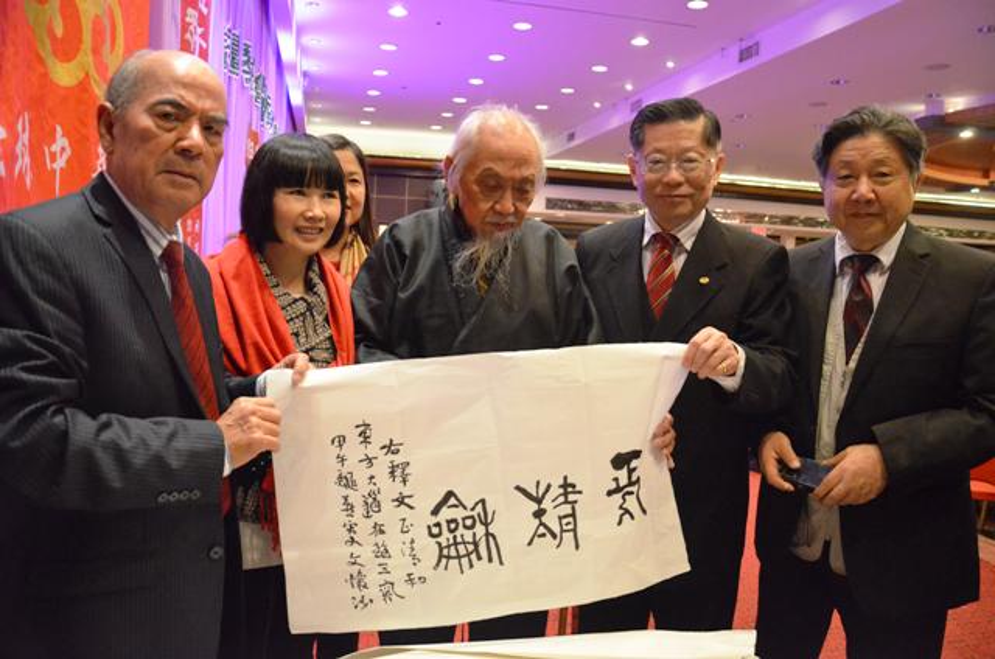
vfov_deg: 47.7
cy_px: 330
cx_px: 498
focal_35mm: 27
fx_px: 745
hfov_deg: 67.5
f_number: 4.5
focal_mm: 18
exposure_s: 1/80
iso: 5000
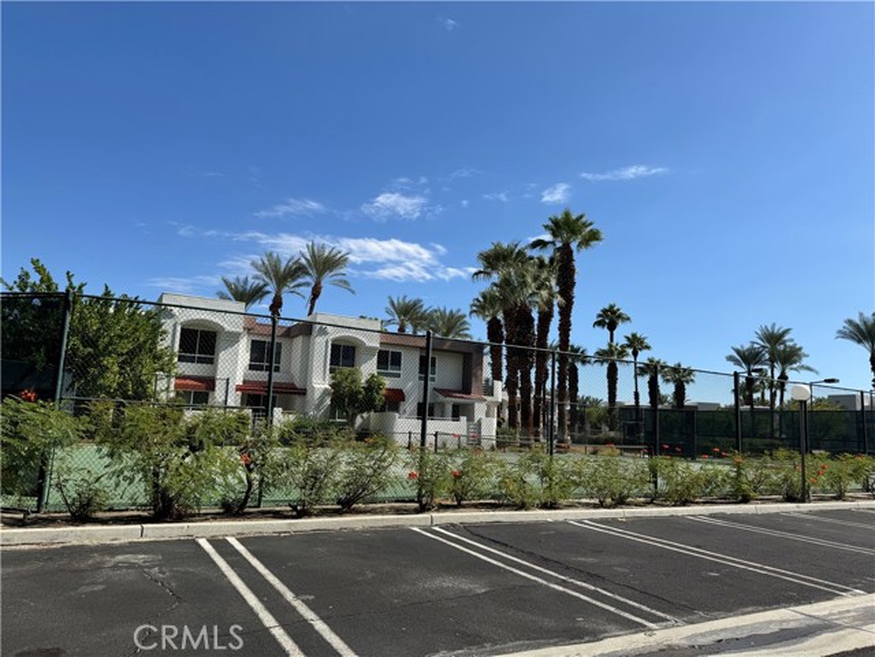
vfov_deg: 56.8
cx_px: 438
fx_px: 607
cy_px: 328
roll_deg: -2.6
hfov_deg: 71.6
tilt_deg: +8.6
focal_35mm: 24
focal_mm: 6.76
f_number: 1.78
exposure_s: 1/7092
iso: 80
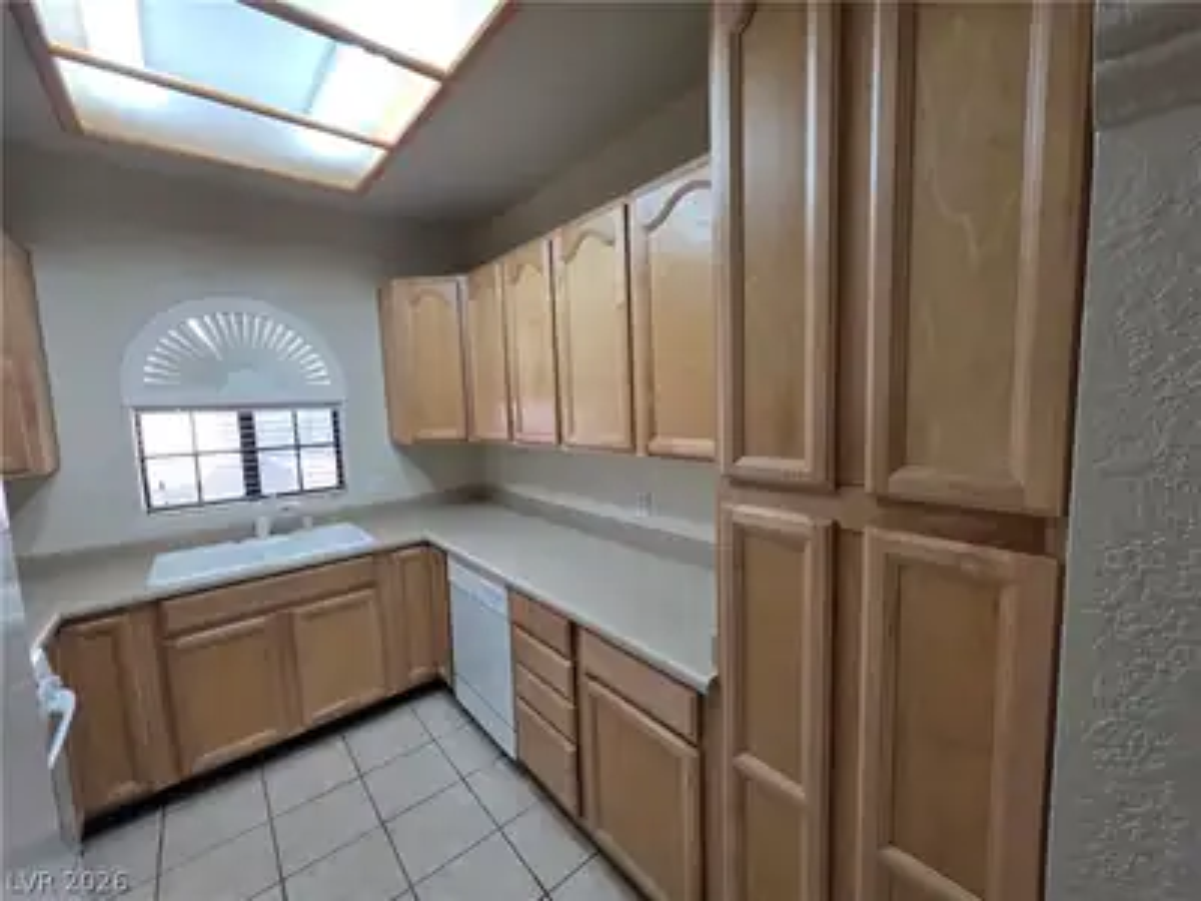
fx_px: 451
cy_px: 450
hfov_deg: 106.2
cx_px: 600
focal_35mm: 13
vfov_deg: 89.9
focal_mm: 2.2
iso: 64
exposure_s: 1/120
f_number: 1.9
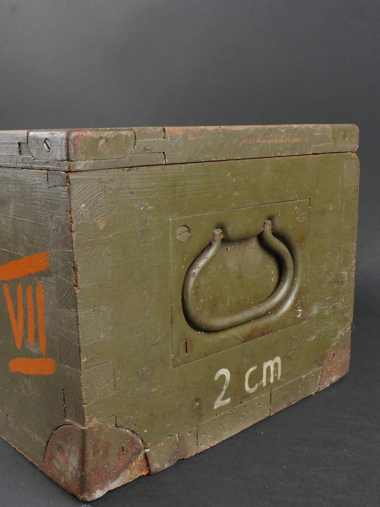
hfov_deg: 36.0
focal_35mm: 40
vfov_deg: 46.8
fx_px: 585
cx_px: 190
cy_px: 254
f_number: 18
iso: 200
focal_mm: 20
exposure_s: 1/160
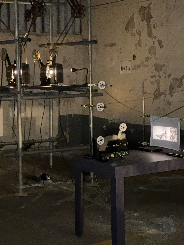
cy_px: 122
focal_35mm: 77
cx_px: 92
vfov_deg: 25.3
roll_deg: -0.7
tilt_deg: -4.9
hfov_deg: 19.1
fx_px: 546
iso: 800
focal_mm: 9
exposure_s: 1/34
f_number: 2.8
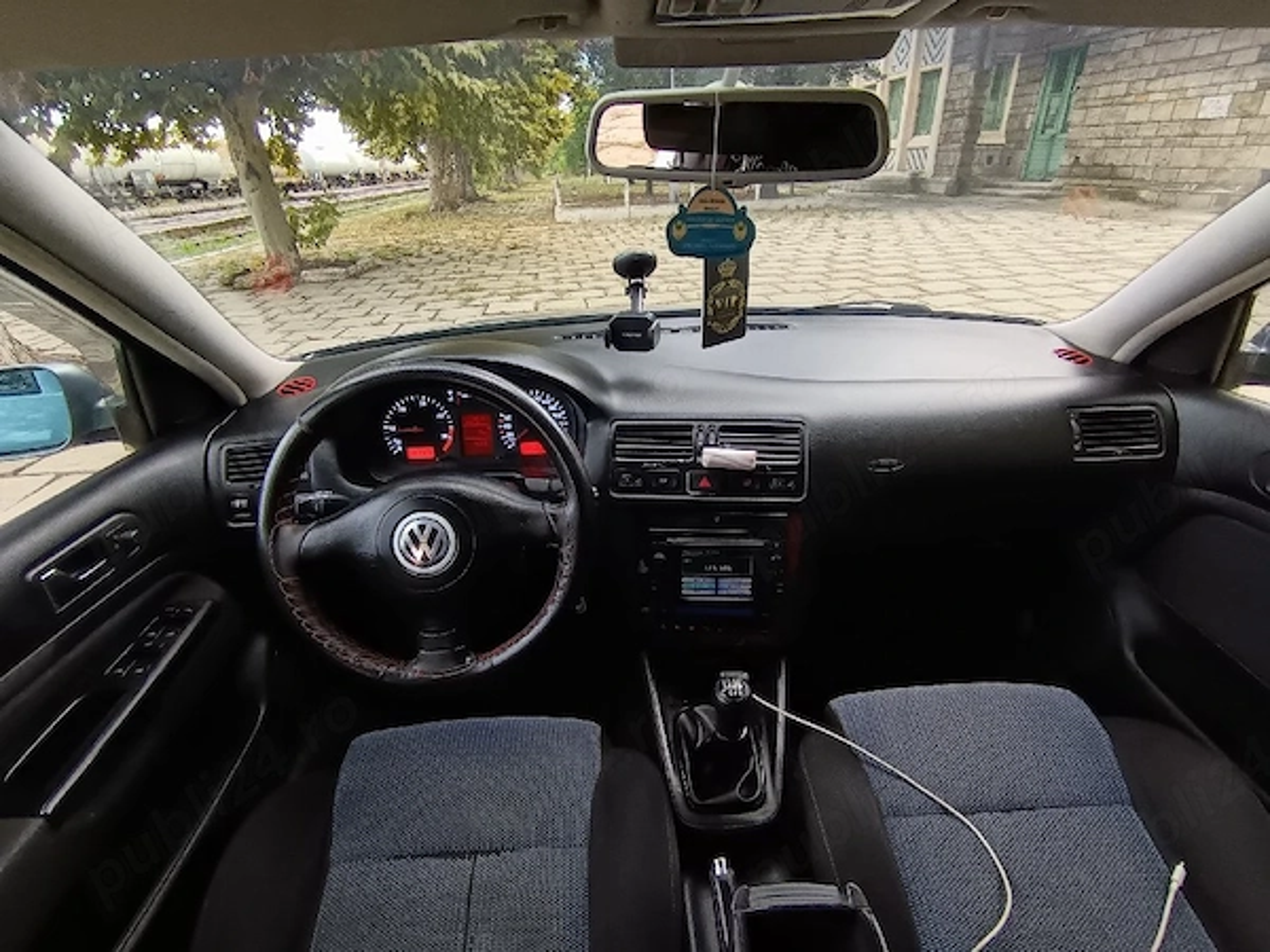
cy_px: 476
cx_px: 635
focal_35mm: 17
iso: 292
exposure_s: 1/100
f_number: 2.2
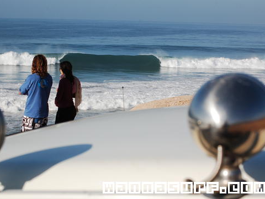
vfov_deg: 16.3
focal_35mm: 91
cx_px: 123
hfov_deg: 21.6
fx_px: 693
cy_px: 100
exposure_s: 1/1250
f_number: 10
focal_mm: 55
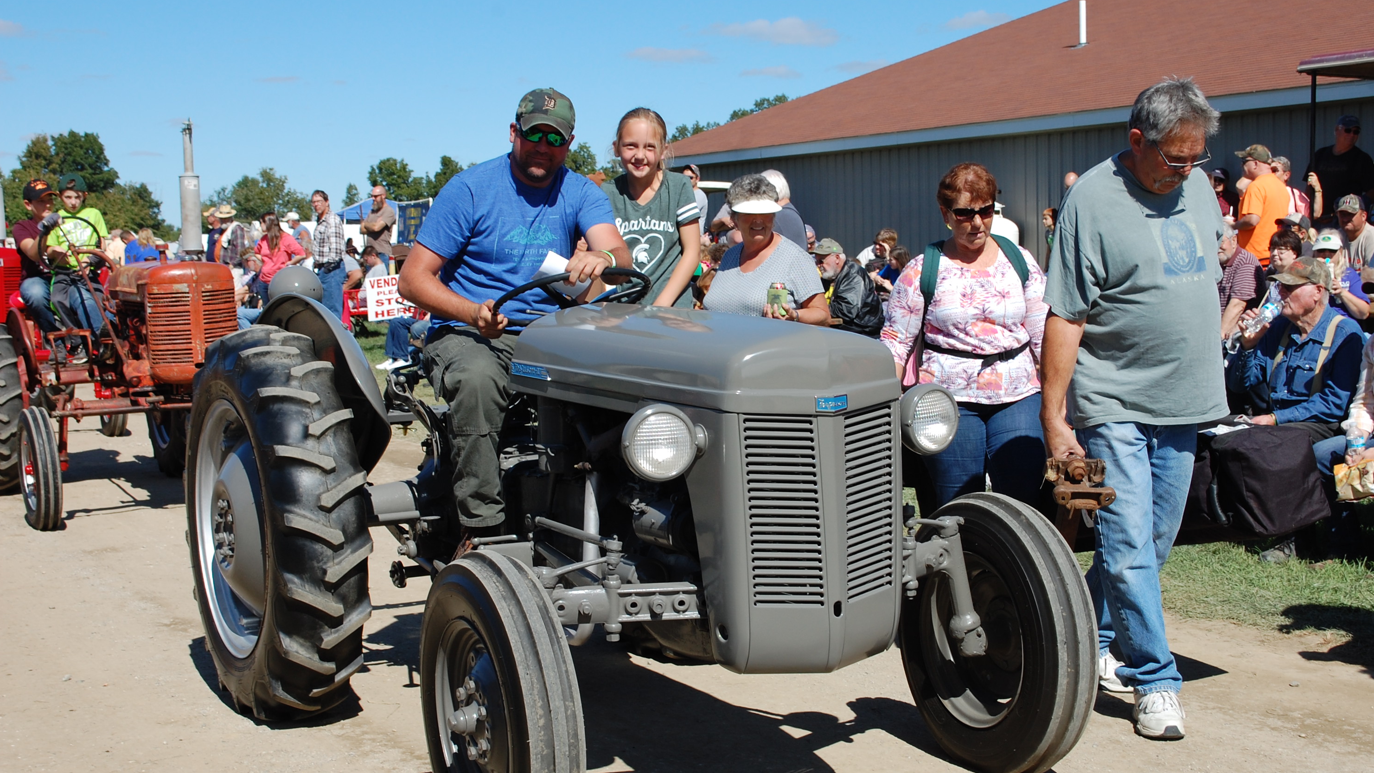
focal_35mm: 51
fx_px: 1858
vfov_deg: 23.5
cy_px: 376
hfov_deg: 40.6
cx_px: 693
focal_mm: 32
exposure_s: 1/400
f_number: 10
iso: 200
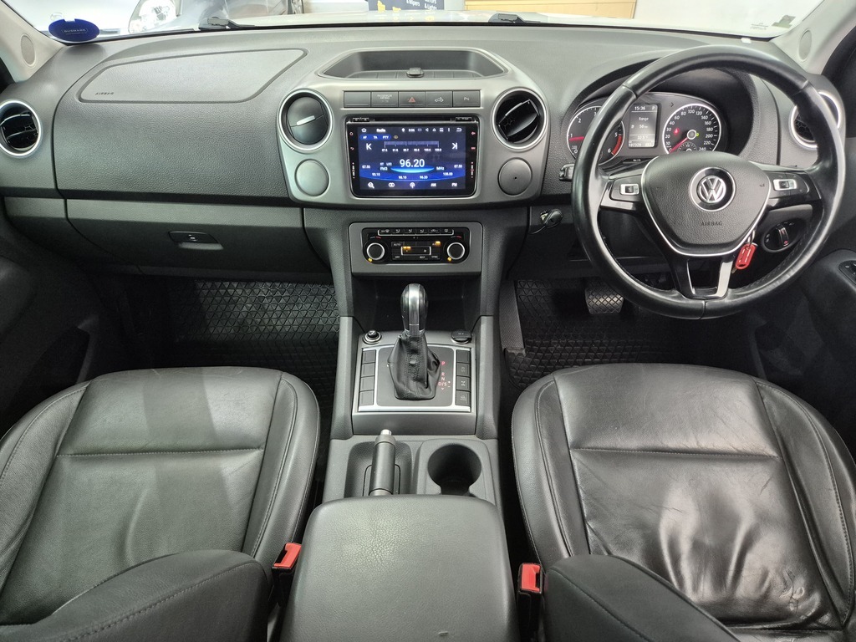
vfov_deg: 58.9
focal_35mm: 23
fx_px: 569
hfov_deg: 73.9
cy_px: 321
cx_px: 428
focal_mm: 5.4
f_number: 1.8
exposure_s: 1/100
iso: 1250
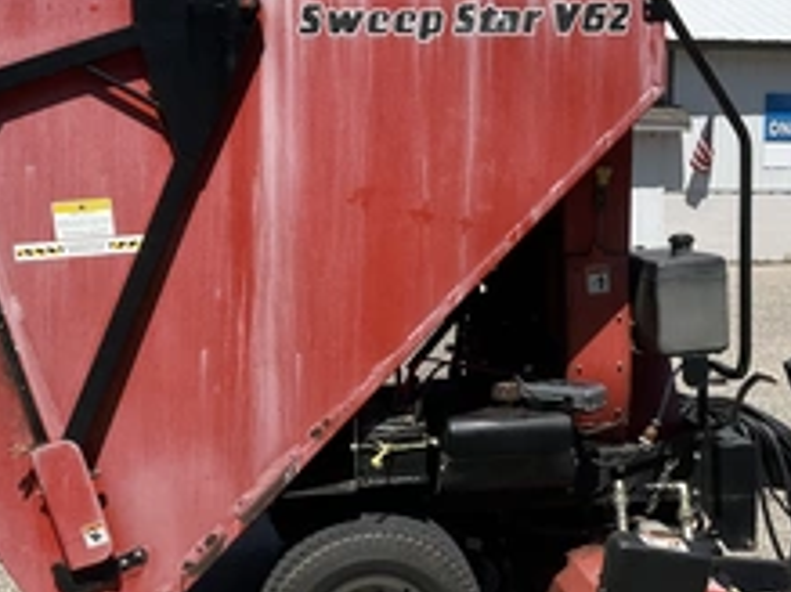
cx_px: 459
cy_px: 328
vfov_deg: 27.5
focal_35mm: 53
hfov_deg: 36.1
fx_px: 1210
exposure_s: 1/2538
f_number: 1.8
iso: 25
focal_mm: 3
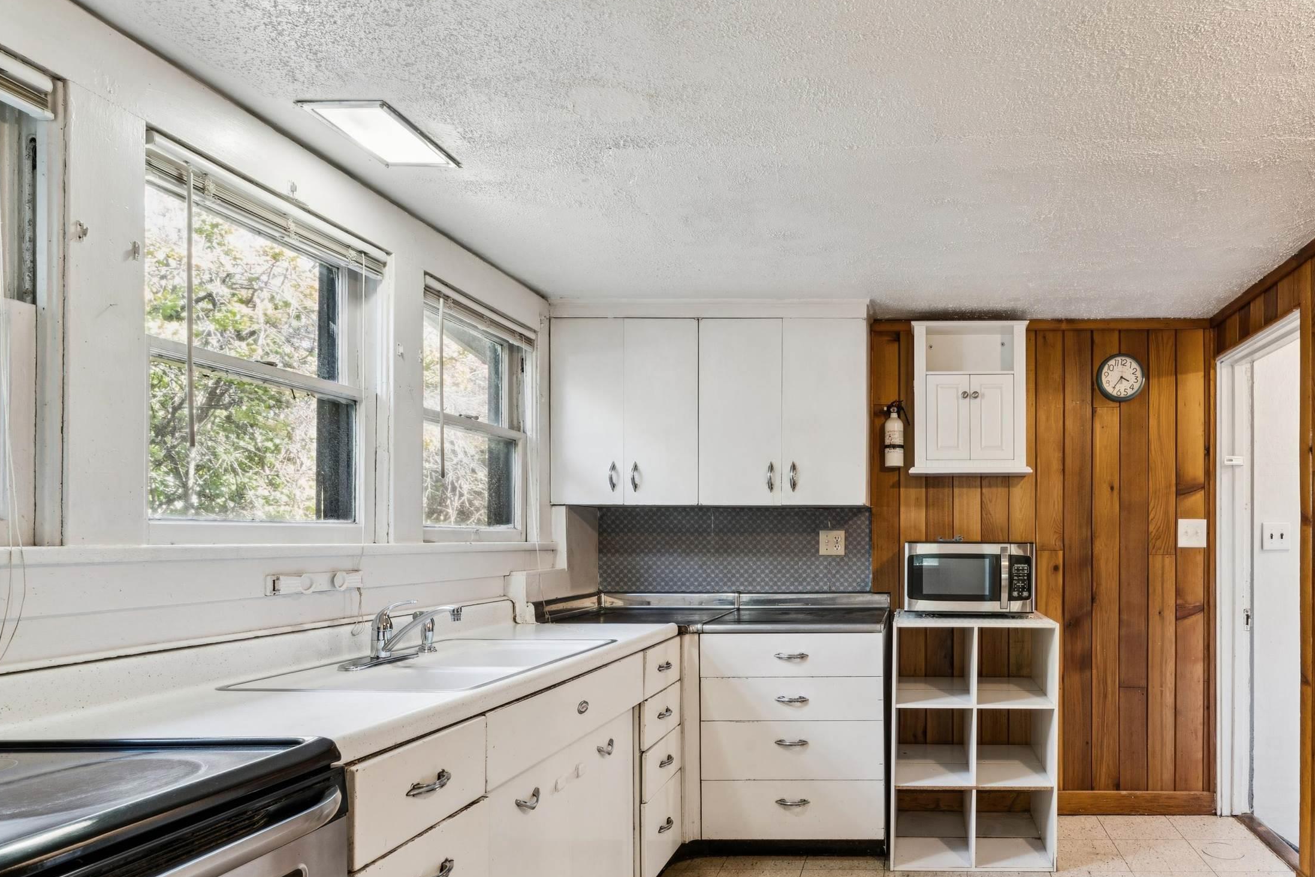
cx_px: 915
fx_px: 788
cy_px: 539
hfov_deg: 76.2
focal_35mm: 22
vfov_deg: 57.6
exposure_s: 1/1.25
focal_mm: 15.4
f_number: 13
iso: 400
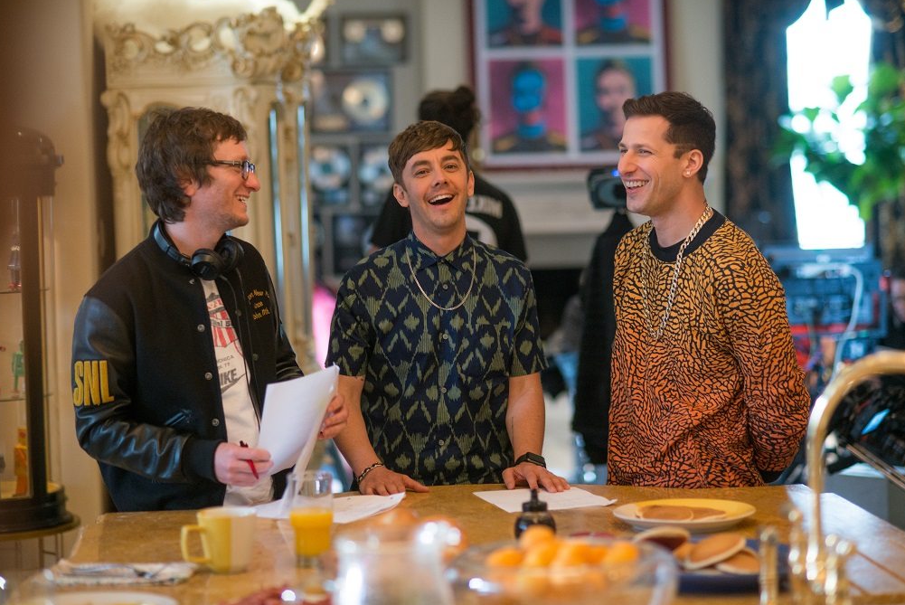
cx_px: 467
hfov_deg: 22.9
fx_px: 2239
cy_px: 292
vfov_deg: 15.4
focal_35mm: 89
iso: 1250
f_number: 2.5
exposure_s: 1/200
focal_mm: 85
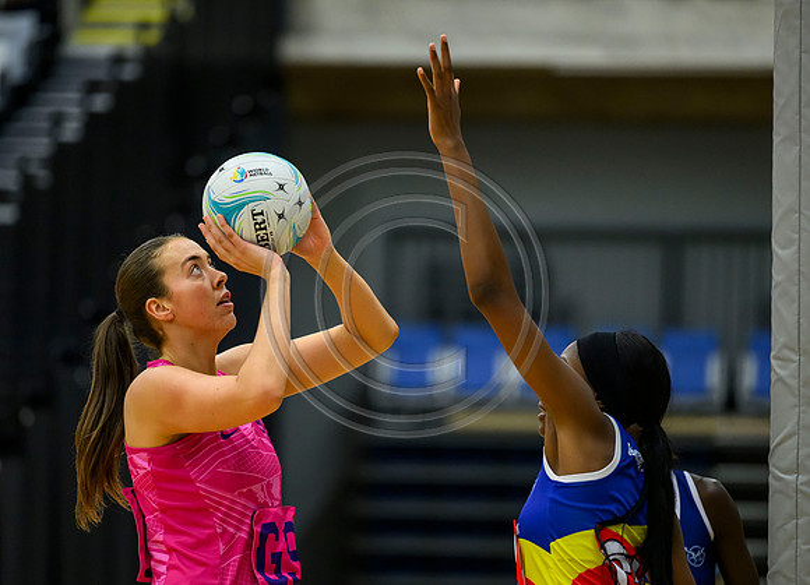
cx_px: 303
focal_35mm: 244
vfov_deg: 5.9
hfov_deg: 8.2
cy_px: 338
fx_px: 5636
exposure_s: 1/1000
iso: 4000
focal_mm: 200
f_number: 2.8
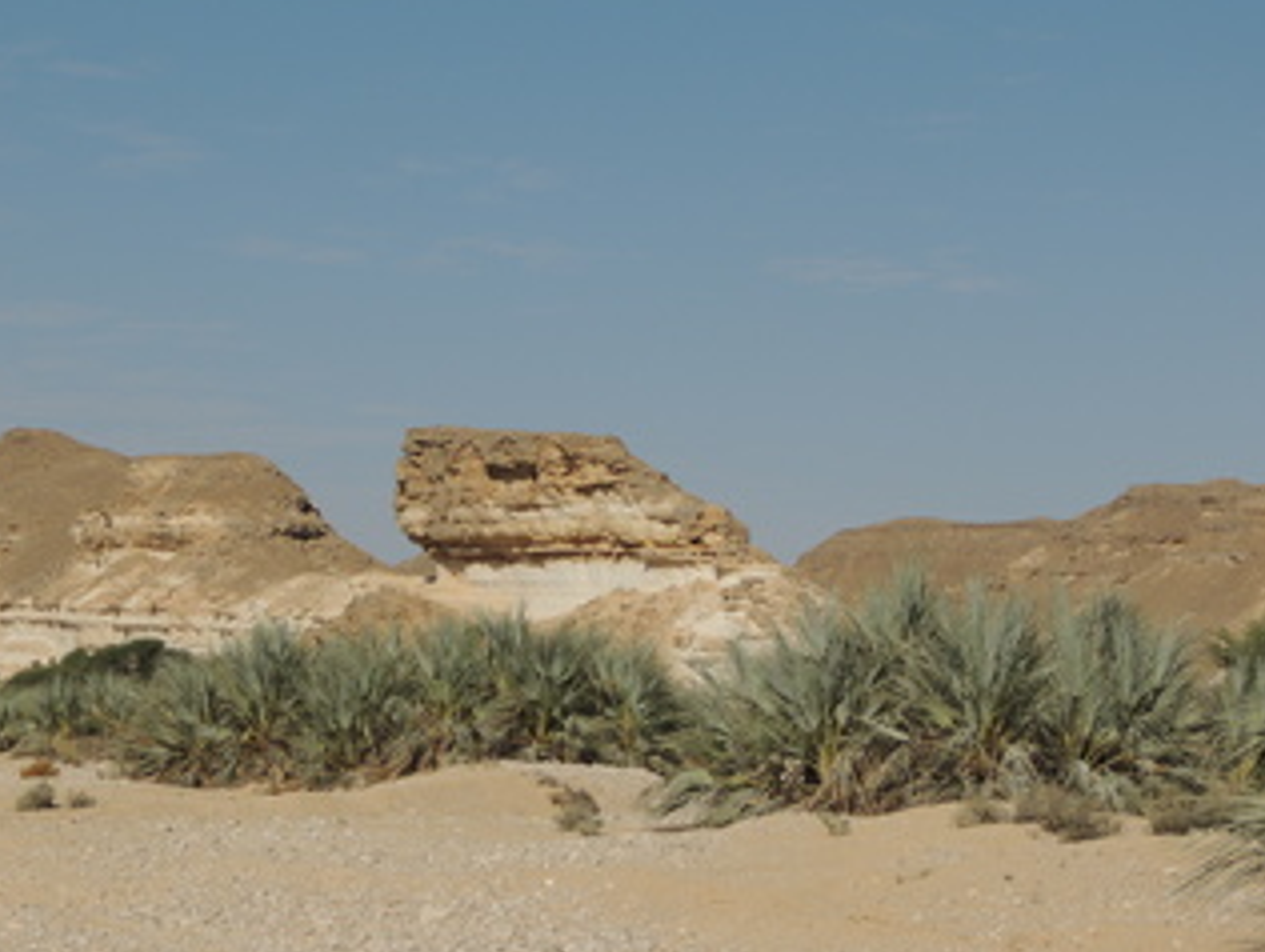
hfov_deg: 20.8
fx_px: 3440
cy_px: 438
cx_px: 584
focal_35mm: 94
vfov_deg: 15.8
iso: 100
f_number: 4.5
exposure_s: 1/1600
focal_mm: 15.1
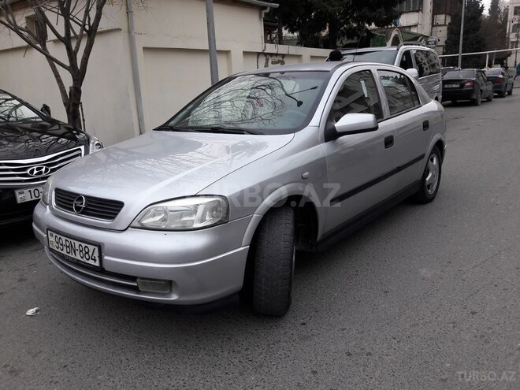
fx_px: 421
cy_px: 195
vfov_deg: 49.7
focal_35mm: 28
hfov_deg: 63.4
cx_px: 260
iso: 40
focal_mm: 3.7
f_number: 1.9
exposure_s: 1/143
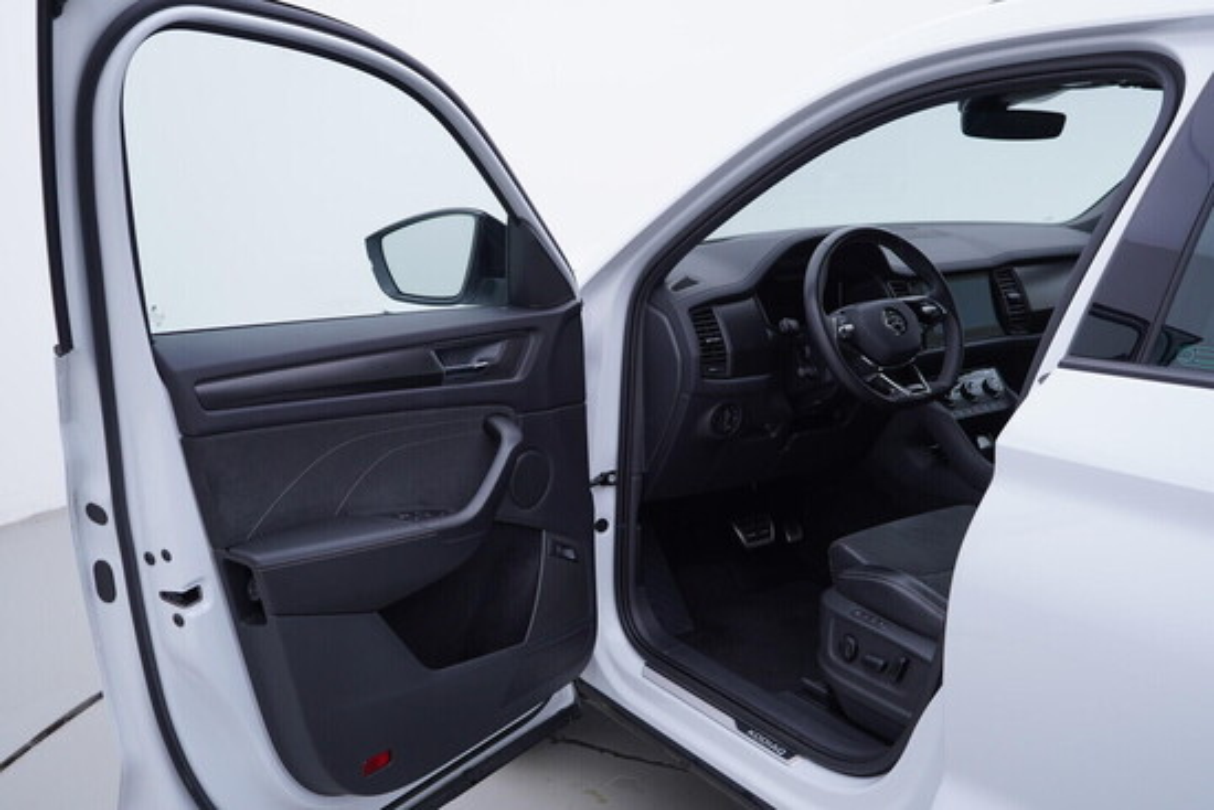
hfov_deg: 53.1
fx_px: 1214
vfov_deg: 36.9
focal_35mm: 36
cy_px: 405
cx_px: 607
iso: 125
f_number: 3.5
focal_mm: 24
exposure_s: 1/60
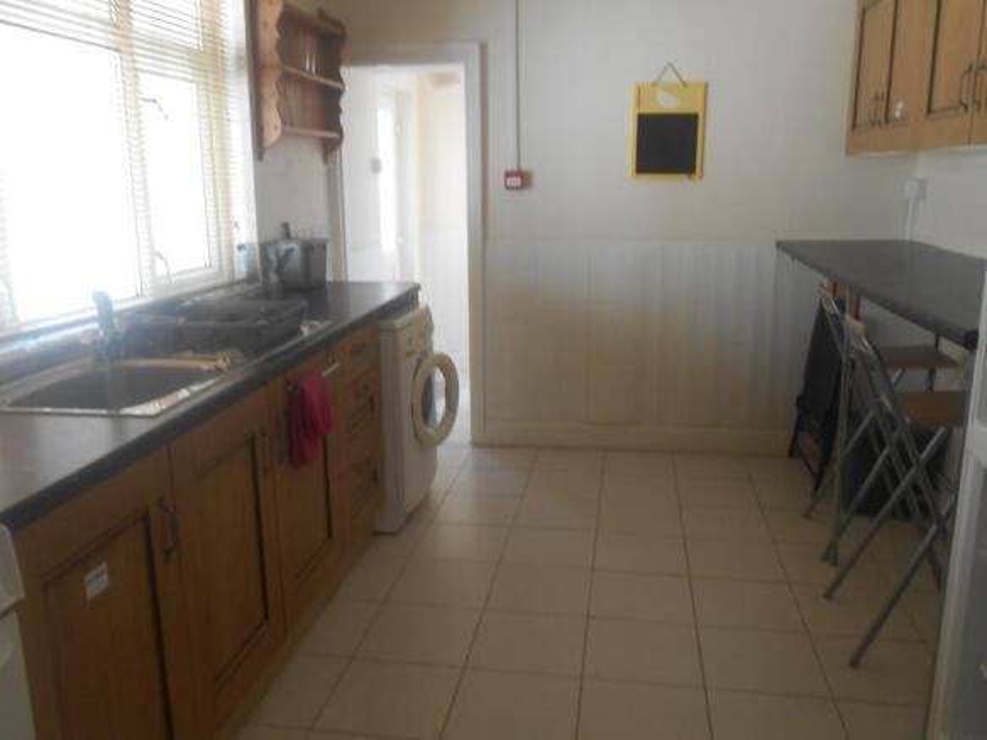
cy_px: 370
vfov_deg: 46.8
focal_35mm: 30
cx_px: 494
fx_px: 855
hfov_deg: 60.0
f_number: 3.4
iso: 160
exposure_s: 1/30
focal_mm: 5.1
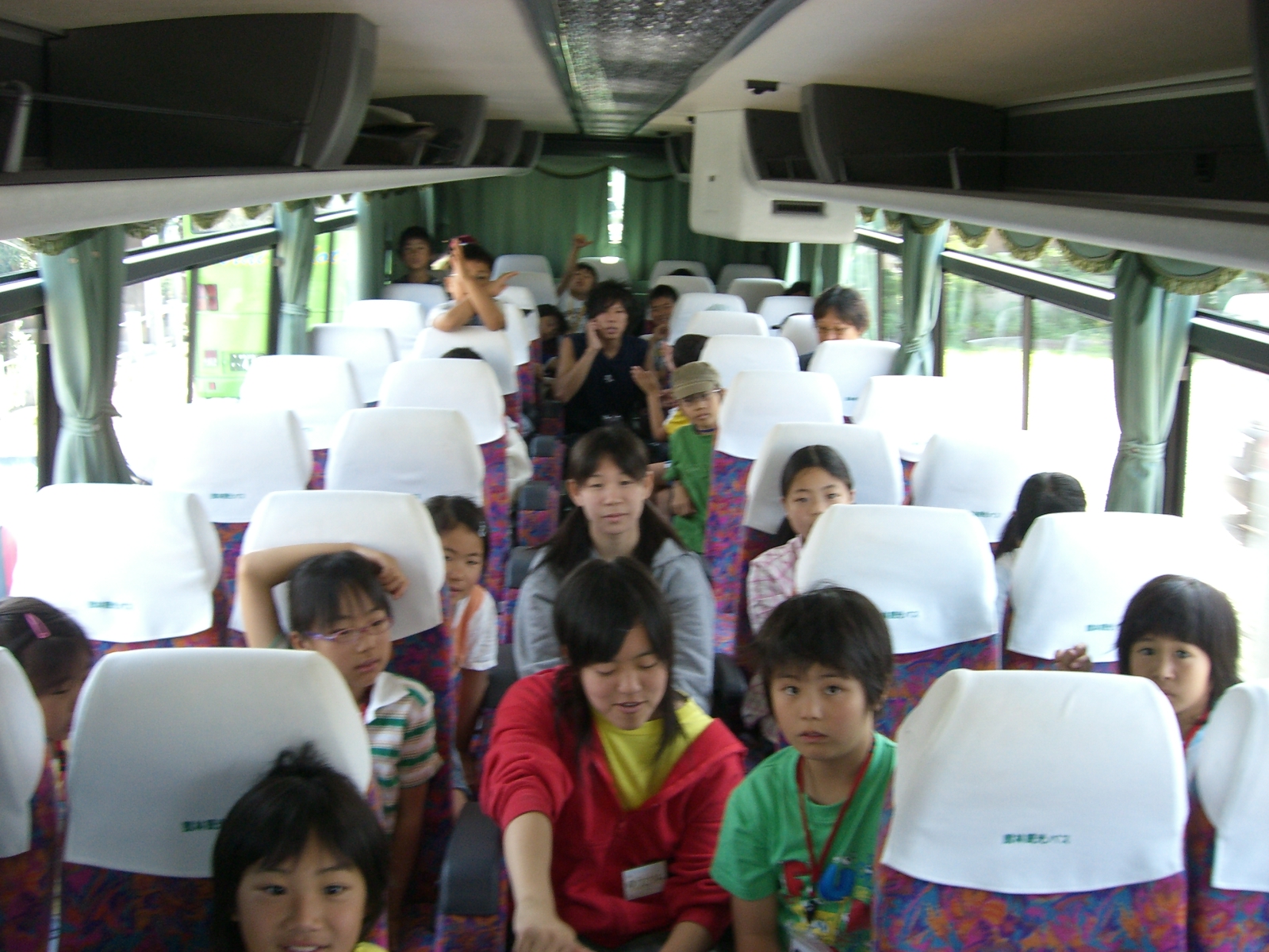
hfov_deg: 49.0
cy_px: 476
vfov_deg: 37.7
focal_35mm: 38
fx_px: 1393
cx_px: 634
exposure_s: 1/80
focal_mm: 6.2
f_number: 2.7
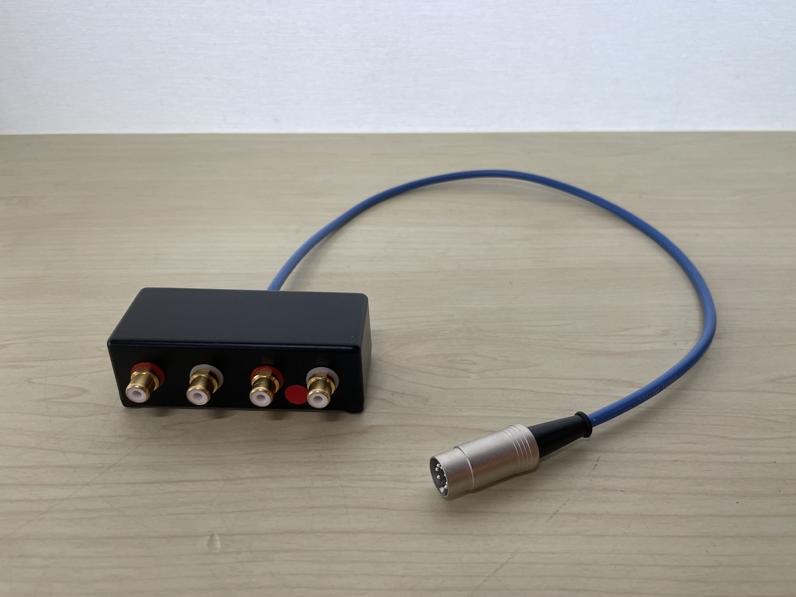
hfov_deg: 65.3
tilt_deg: -36.2
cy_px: 299
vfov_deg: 51.4
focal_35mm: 27
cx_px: 407
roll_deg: +0.4
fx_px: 621
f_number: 1.6
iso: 80
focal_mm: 4.2
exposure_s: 1/100
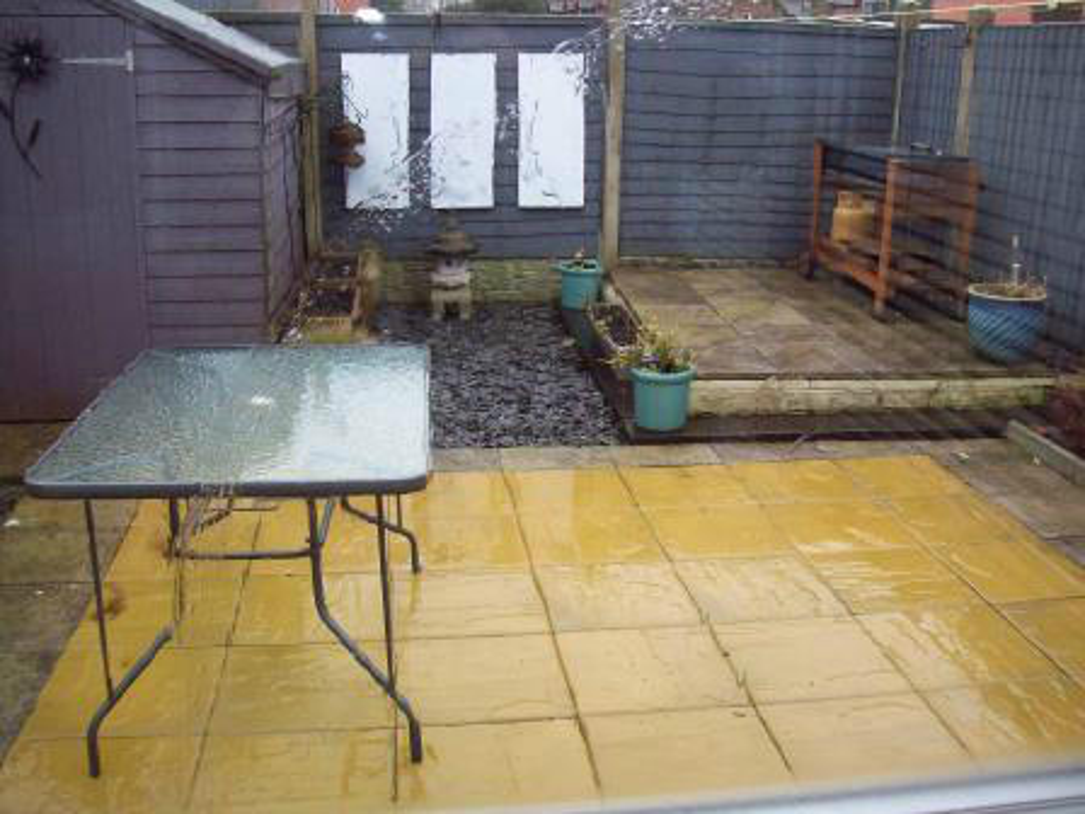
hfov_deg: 51.4
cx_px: 542
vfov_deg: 39.7
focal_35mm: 36
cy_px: 407
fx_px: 1128
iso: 200
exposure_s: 1/67.4
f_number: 2.7
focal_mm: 6
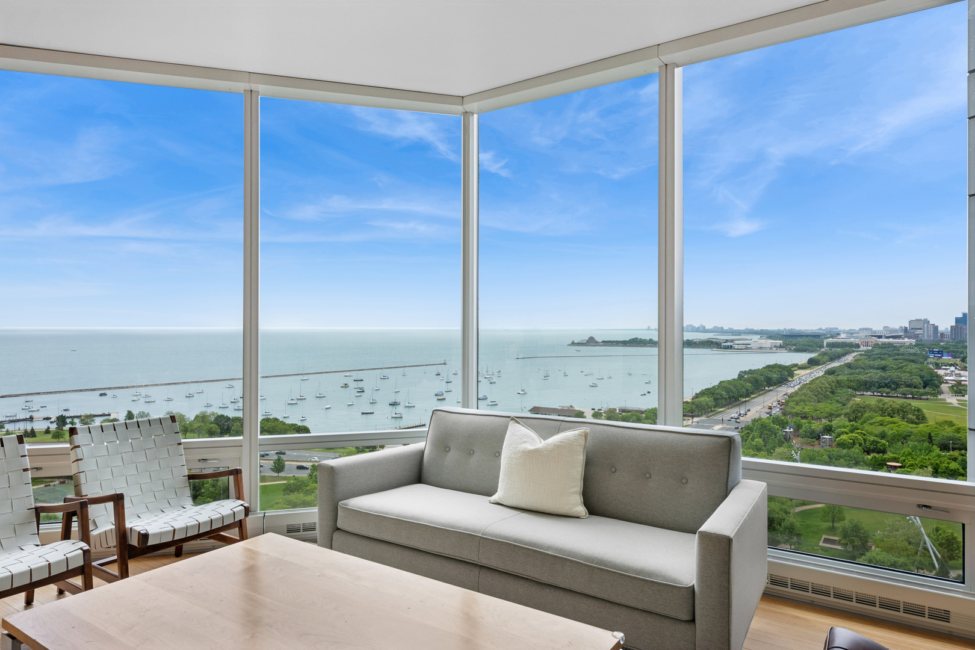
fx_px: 609
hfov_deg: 77.3
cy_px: 325
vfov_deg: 56.1
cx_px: 488
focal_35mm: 22
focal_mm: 22.5
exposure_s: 1/250
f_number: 11
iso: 200
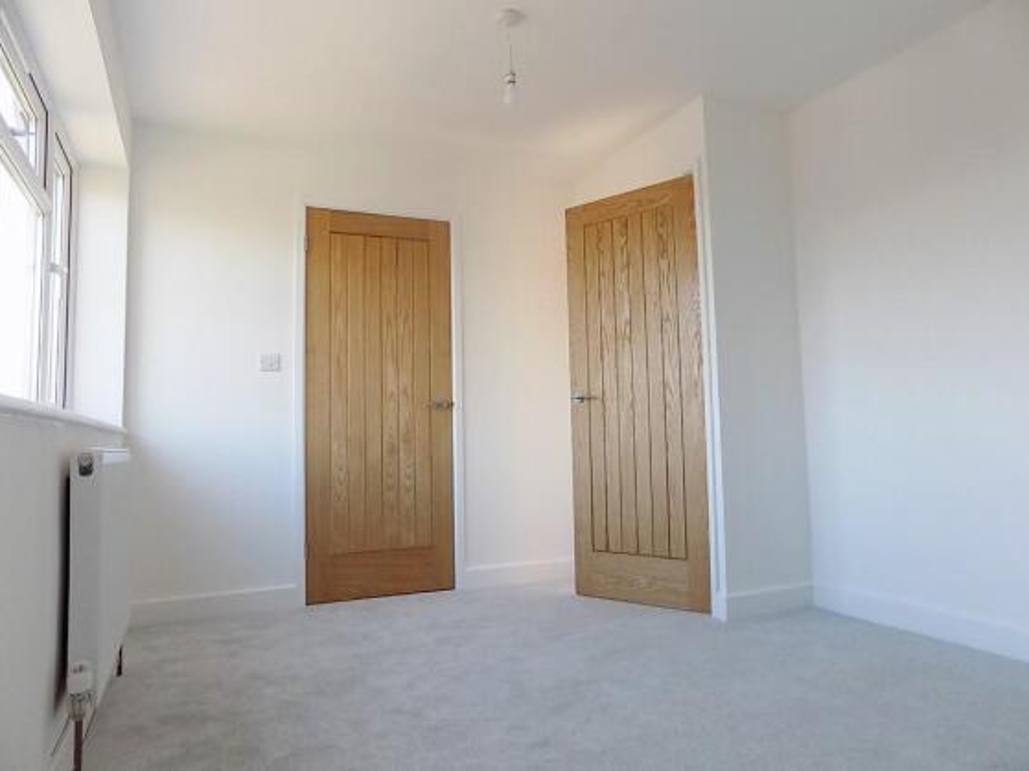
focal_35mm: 24
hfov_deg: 71.6
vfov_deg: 56.8
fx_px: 713
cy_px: 373
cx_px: 531
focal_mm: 4
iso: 80
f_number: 3.1
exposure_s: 1/80
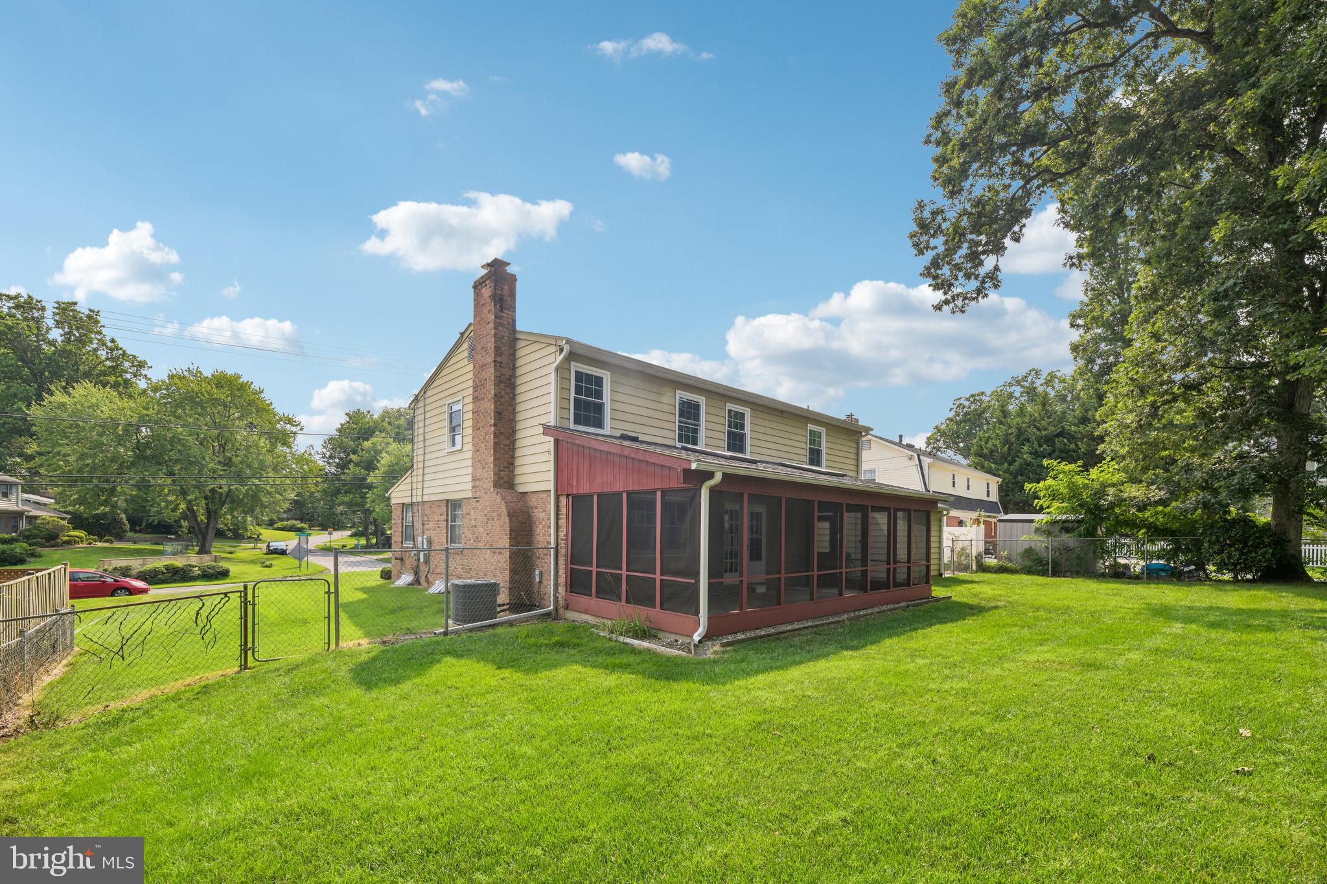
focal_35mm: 14
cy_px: 442
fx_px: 516
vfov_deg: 81.2
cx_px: 664
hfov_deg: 104.3
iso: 100
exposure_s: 1/250
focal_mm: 14
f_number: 8
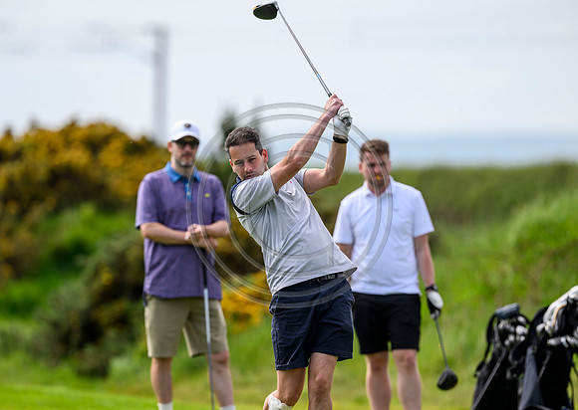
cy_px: 205
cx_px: 270
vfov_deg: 3.4
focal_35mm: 418
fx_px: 6847
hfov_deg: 4.8
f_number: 4
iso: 500
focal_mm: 400
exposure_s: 1/2500
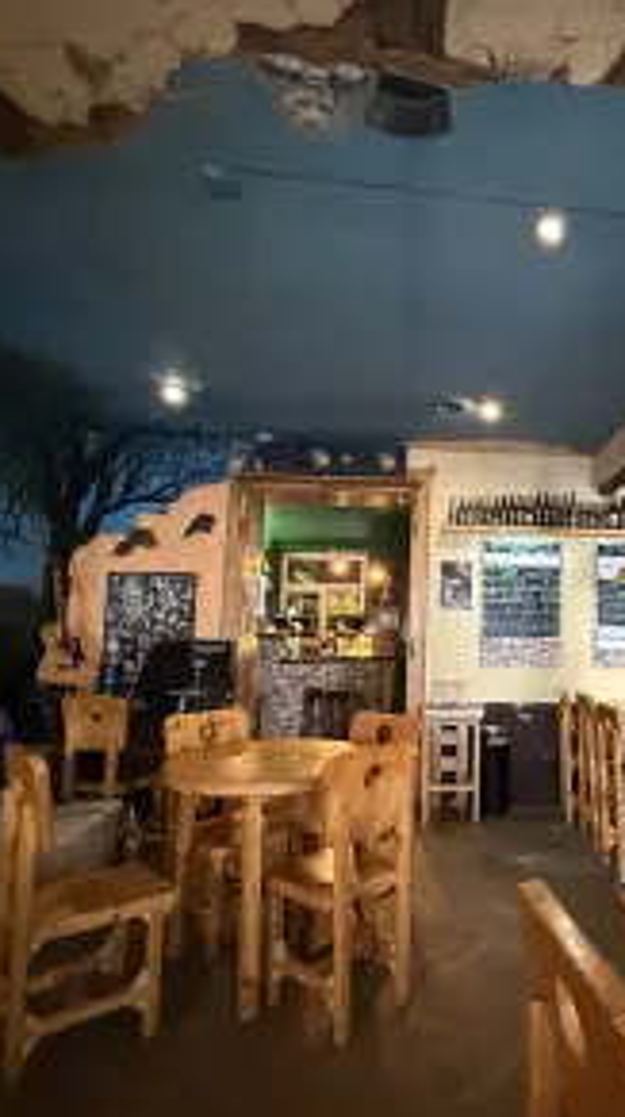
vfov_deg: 83.9
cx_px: 487
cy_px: 568
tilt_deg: +6.0
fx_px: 621
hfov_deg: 50.7
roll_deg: -1.2
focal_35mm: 21
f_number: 2.2
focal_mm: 2.22
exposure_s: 1/33
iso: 1000
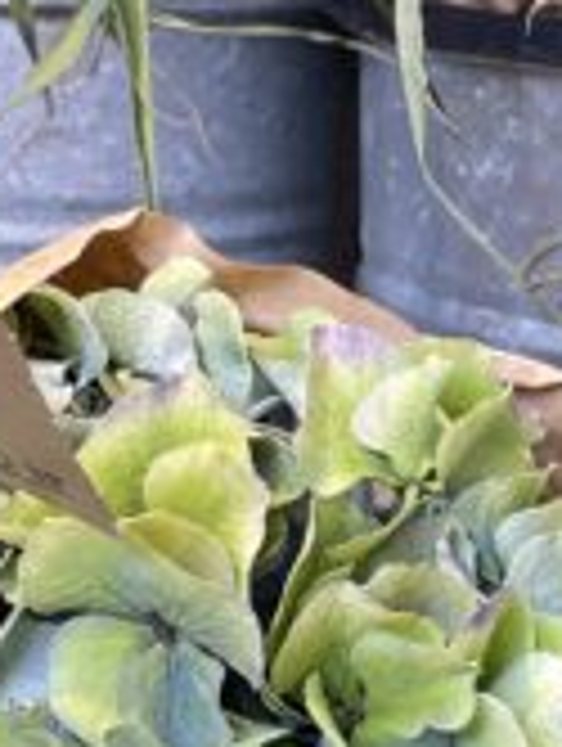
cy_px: 468
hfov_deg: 9.3
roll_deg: +0.8
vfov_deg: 12.3
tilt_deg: -7.3
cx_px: 153
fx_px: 3455
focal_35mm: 160
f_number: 1.6
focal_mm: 4.2
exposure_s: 1/100
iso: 50
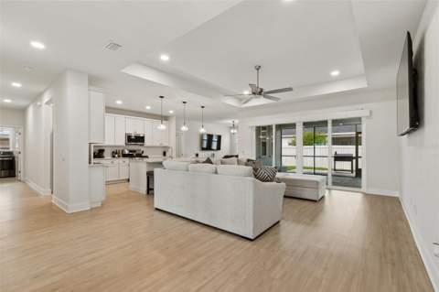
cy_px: 146
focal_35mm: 15
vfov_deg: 77.2
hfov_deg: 100.4
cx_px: 220
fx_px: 183
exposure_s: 1/15
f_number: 8
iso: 200
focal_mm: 10
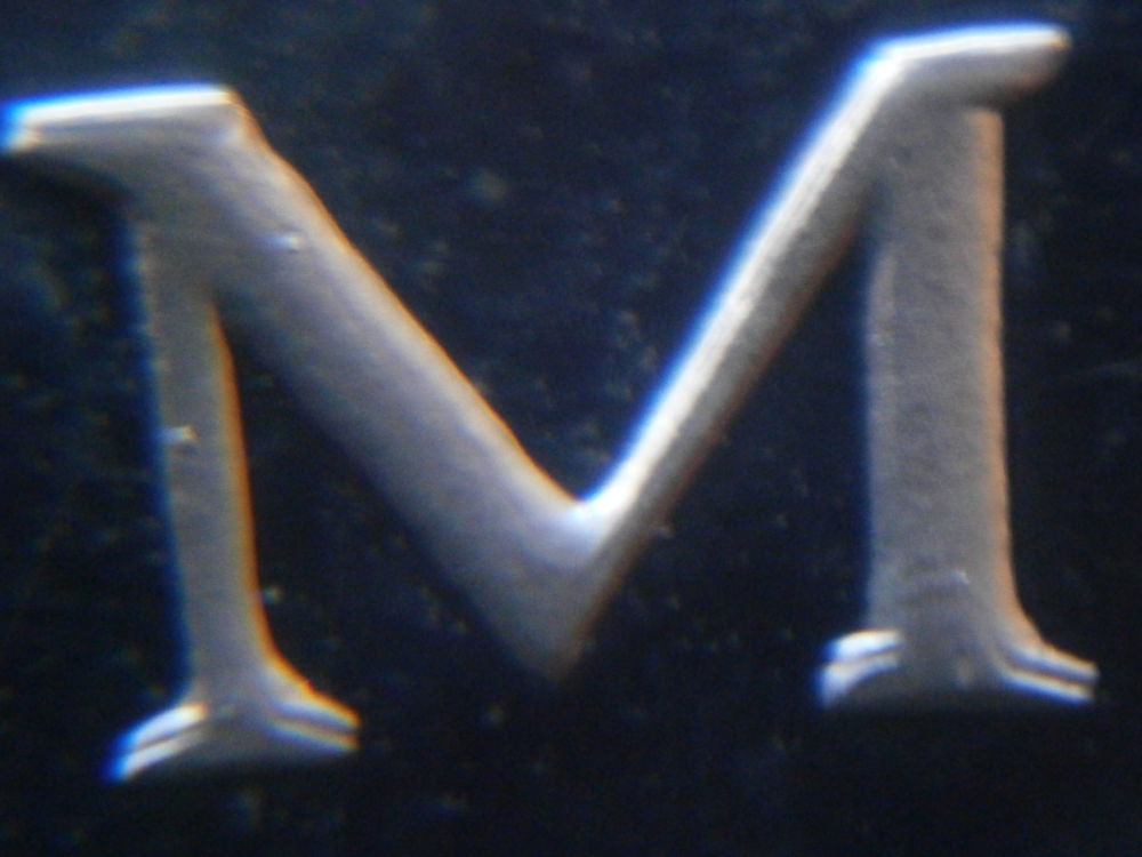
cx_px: 571
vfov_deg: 13.3
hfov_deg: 17.7
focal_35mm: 111
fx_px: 3662
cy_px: 428
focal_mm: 19.6
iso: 800
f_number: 5.8
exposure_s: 1/15
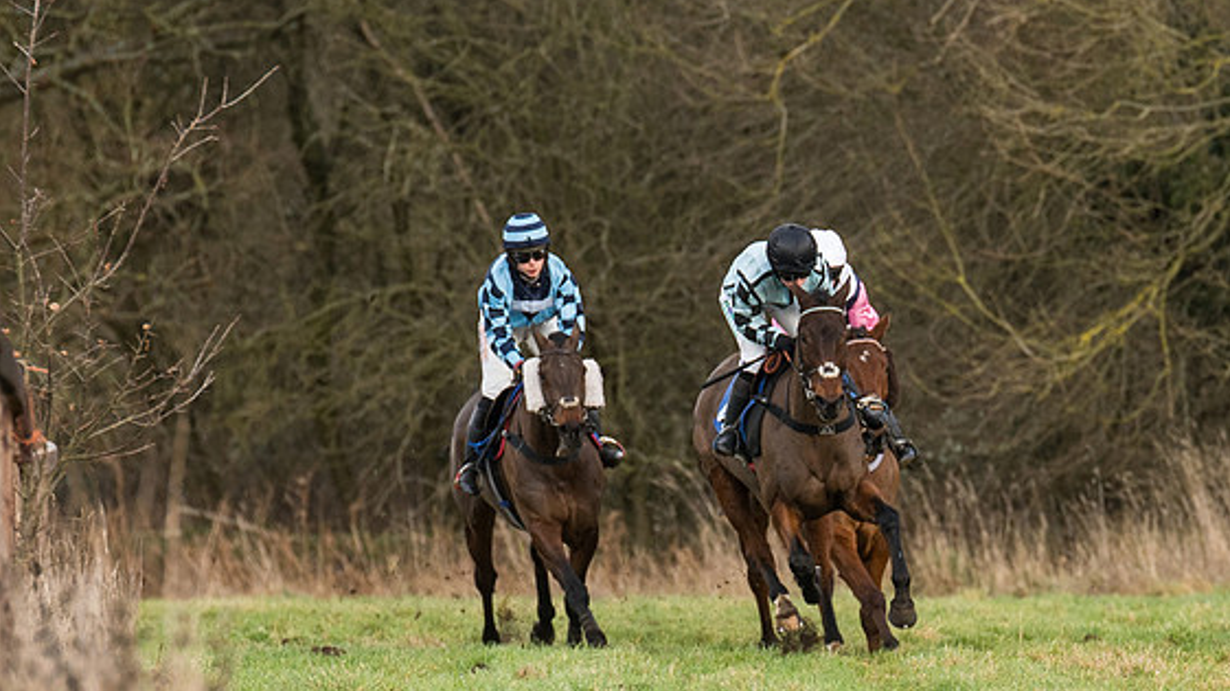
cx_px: 928
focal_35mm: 751
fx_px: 24483
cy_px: 454
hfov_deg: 2.9
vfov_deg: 1.6
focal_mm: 300
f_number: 4
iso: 800
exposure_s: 1/1250
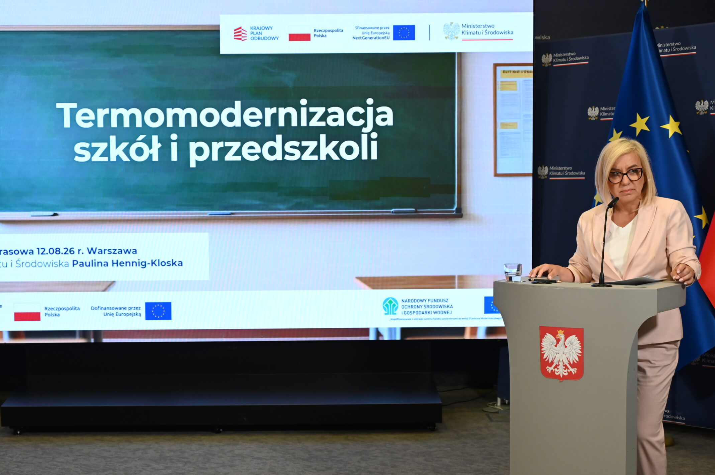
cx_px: 326
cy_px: 253
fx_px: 1072
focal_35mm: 54
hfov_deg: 36.9
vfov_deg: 25.0
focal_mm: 45
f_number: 5.3
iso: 1800
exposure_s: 1/125
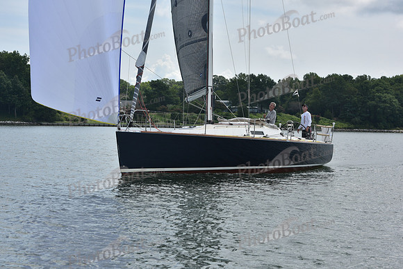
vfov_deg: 14.9
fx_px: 1030
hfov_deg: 22.1
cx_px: 202
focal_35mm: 92
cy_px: 134
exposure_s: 1/1250
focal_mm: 92
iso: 320
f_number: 9
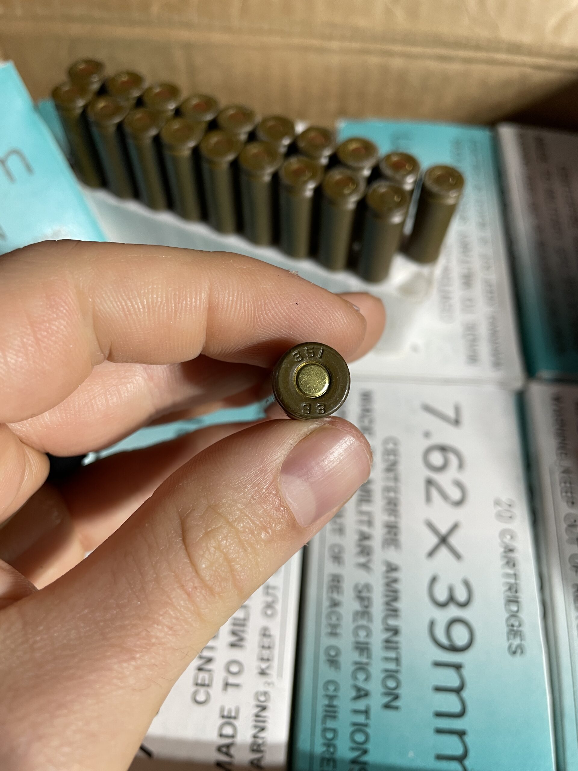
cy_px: 386
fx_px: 579
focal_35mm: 26
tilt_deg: -61.6
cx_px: 289
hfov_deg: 53.1
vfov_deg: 67.3
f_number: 1.6
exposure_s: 1/60
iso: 80
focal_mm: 4.2
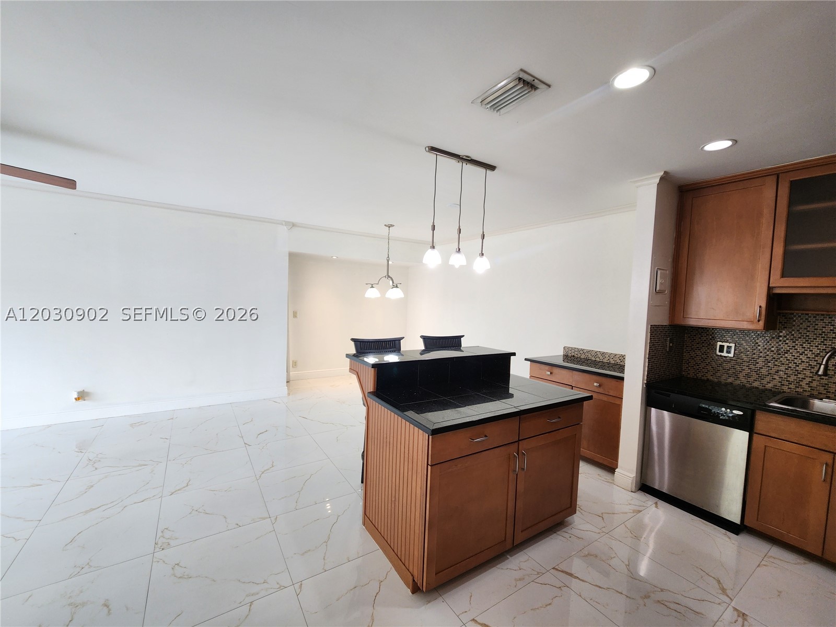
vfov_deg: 89.9
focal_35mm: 13
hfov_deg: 106.2
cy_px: 314
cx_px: 418
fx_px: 314
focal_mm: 2.2
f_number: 2.2
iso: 160
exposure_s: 1/60
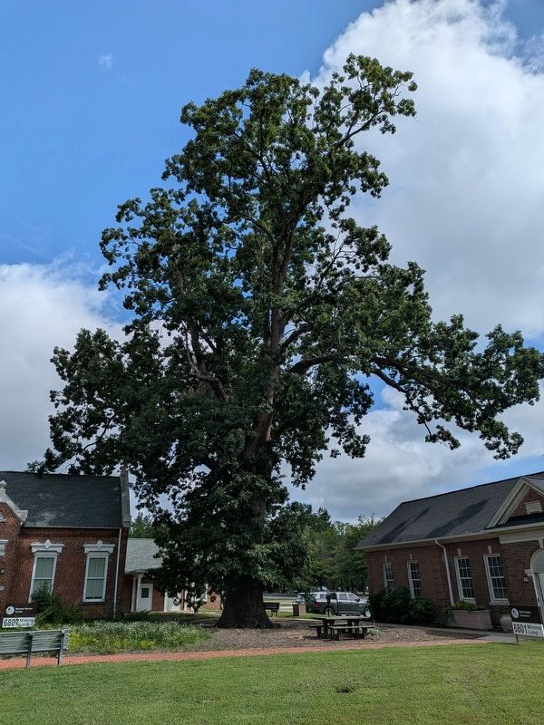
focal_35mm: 24
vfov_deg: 71.6
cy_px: 362
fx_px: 503
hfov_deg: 56.8
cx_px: 272
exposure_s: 1/3597
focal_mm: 4.53
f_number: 1.7
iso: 29
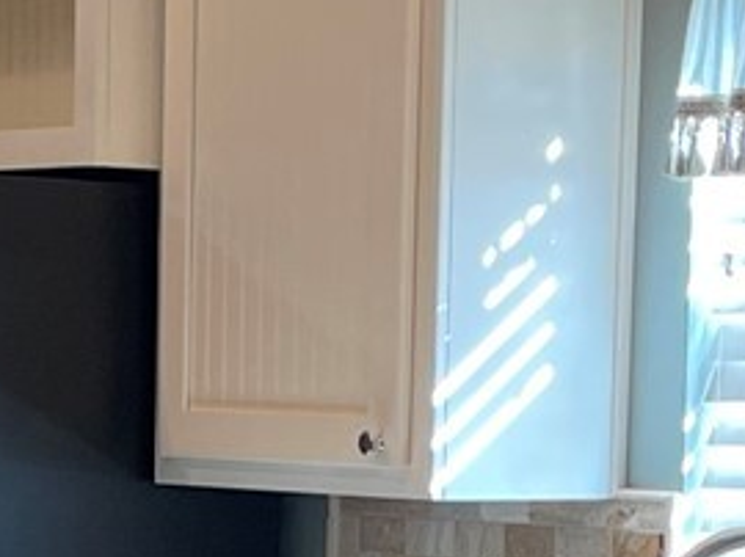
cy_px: 880
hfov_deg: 10.7
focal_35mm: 185
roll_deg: -0.7
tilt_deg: -8.2
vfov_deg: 7.8
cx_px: 279
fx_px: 3978
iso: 80
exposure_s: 1/60
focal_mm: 4.2
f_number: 1.6
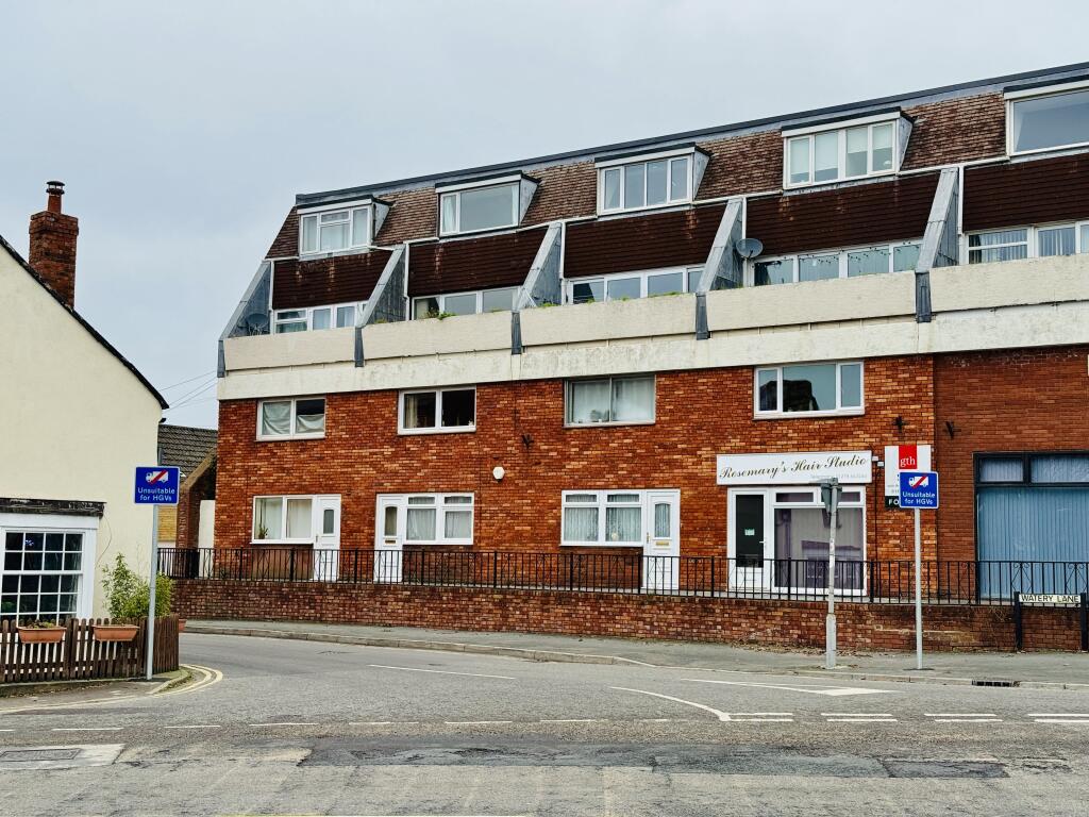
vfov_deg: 30.3
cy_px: 408
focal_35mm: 48
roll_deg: -0.6
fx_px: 1510
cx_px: 544
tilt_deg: +5.4
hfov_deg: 39.7
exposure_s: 1/582
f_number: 1.78
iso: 64
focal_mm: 6.76
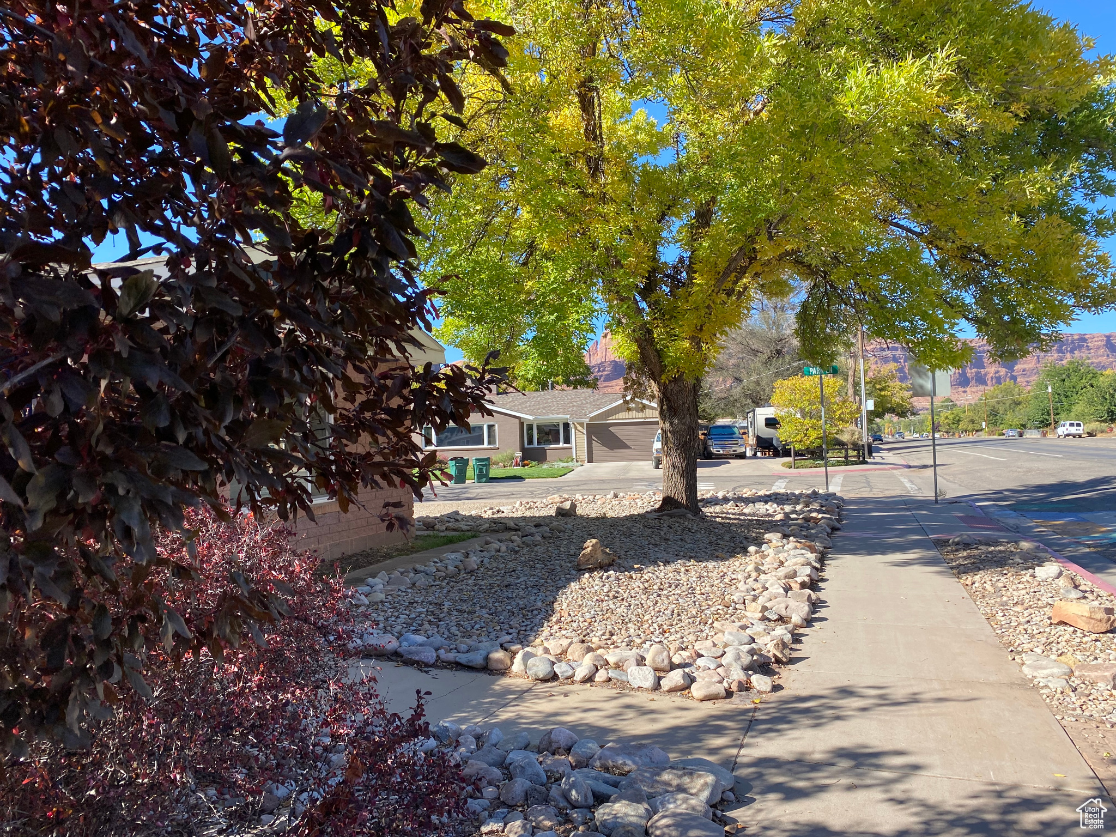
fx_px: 838
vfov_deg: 53.1
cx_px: 558
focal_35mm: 26
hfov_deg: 67.3
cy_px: 418
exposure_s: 1/1147
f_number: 1.8
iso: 32
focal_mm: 4.25
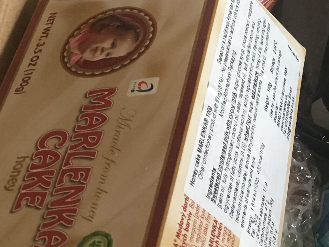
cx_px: 435
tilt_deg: -60.3
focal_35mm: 86
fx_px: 817
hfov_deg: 20.6
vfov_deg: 17.2
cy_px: 100
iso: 64
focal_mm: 4.15
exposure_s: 1/17
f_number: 2.2
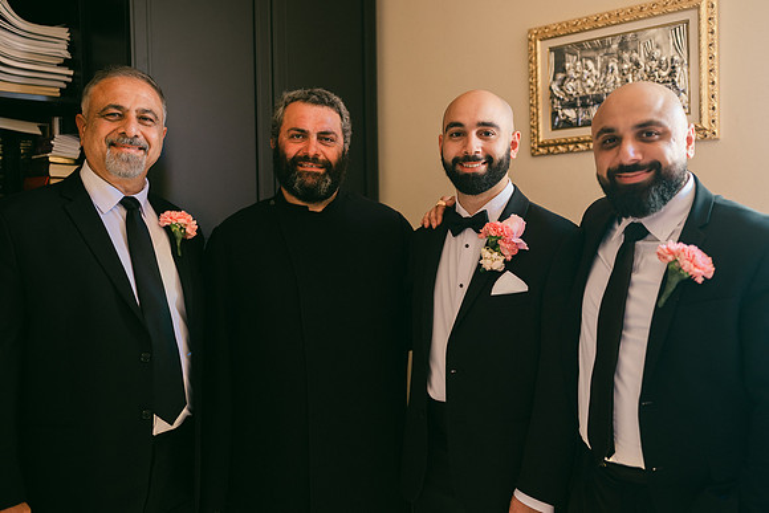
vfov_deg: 37.9
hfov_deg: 54.4
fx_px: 748
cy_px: 256
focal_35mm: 35
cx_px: 384
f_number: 2
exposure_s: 1/30
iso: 320
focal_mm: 35
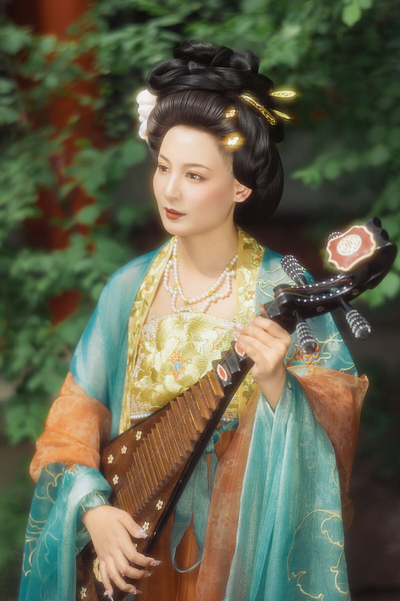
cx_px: 200
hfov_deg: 16.1
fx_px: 1417
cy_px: 300
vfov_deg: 23.9
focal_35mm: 85
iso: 100
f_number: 1.8
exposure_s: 1/640
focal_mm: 85
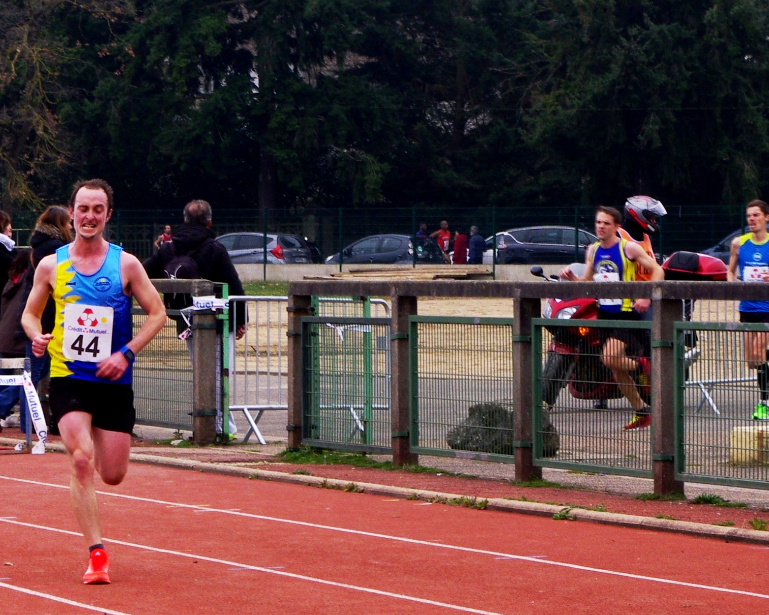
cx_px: 389
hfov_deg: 20.6
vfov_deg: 16.5
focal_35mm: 93
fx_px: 2116
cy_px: 309
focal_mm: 55
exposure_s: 1/200
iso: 400
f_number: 11
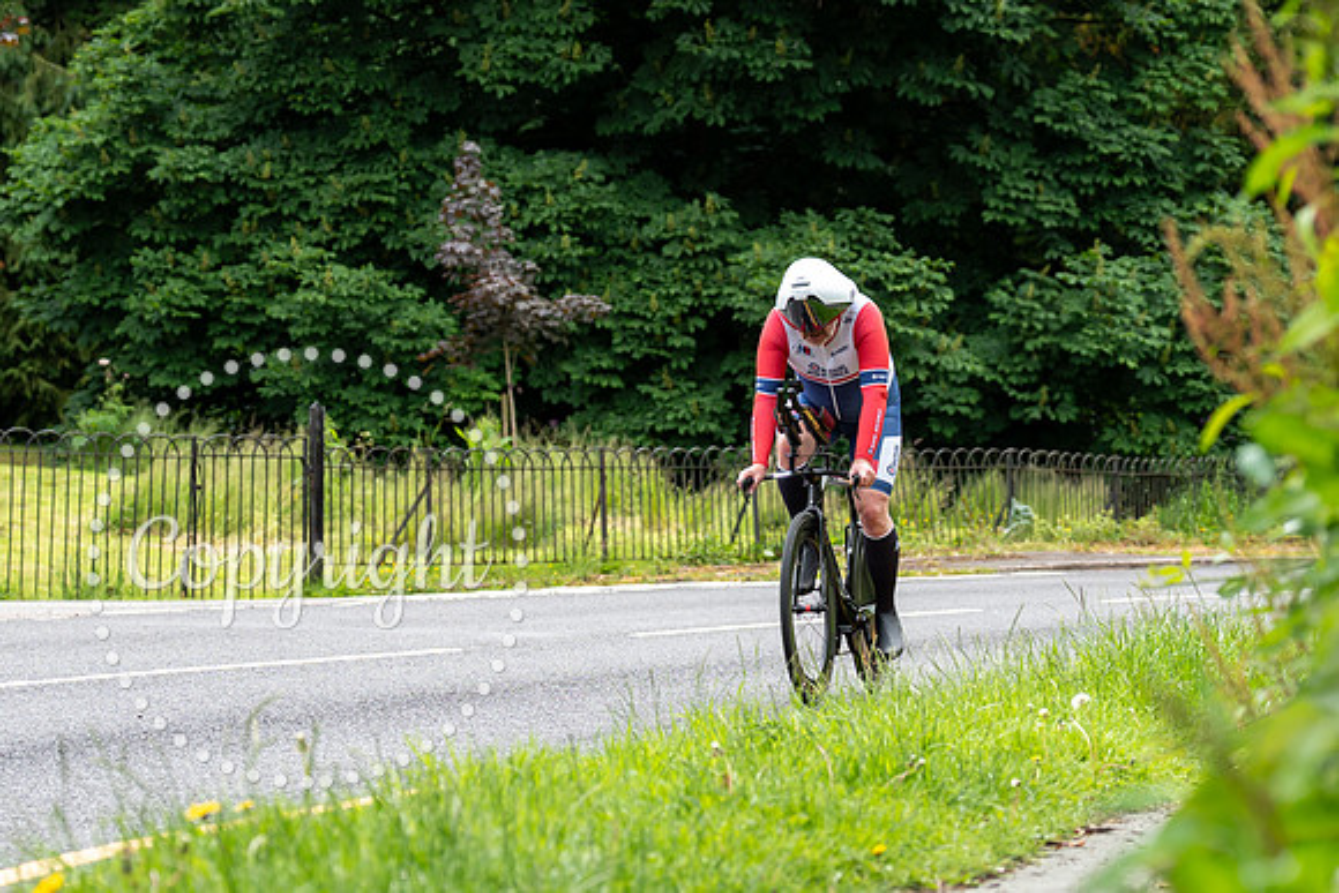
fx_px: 4439
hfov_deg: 17.1
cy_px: 600
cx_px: 749
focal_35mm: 119
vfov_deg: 11.5
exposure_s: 1/1000
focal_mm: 70
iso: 500
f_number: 3.5
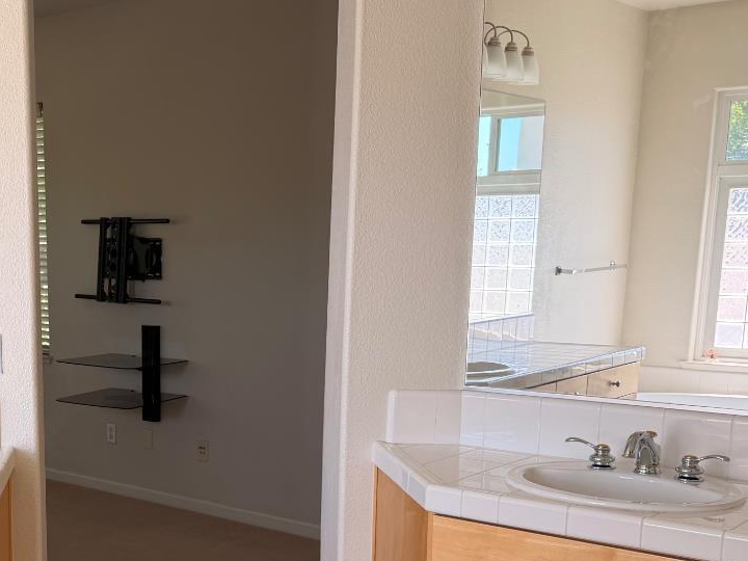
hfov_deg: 36.5
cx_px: 116
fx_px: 1080
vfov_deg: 28.5
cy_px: 444
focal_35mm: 50
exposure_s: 1/191
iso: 80
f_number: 1.78
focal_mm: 6.76
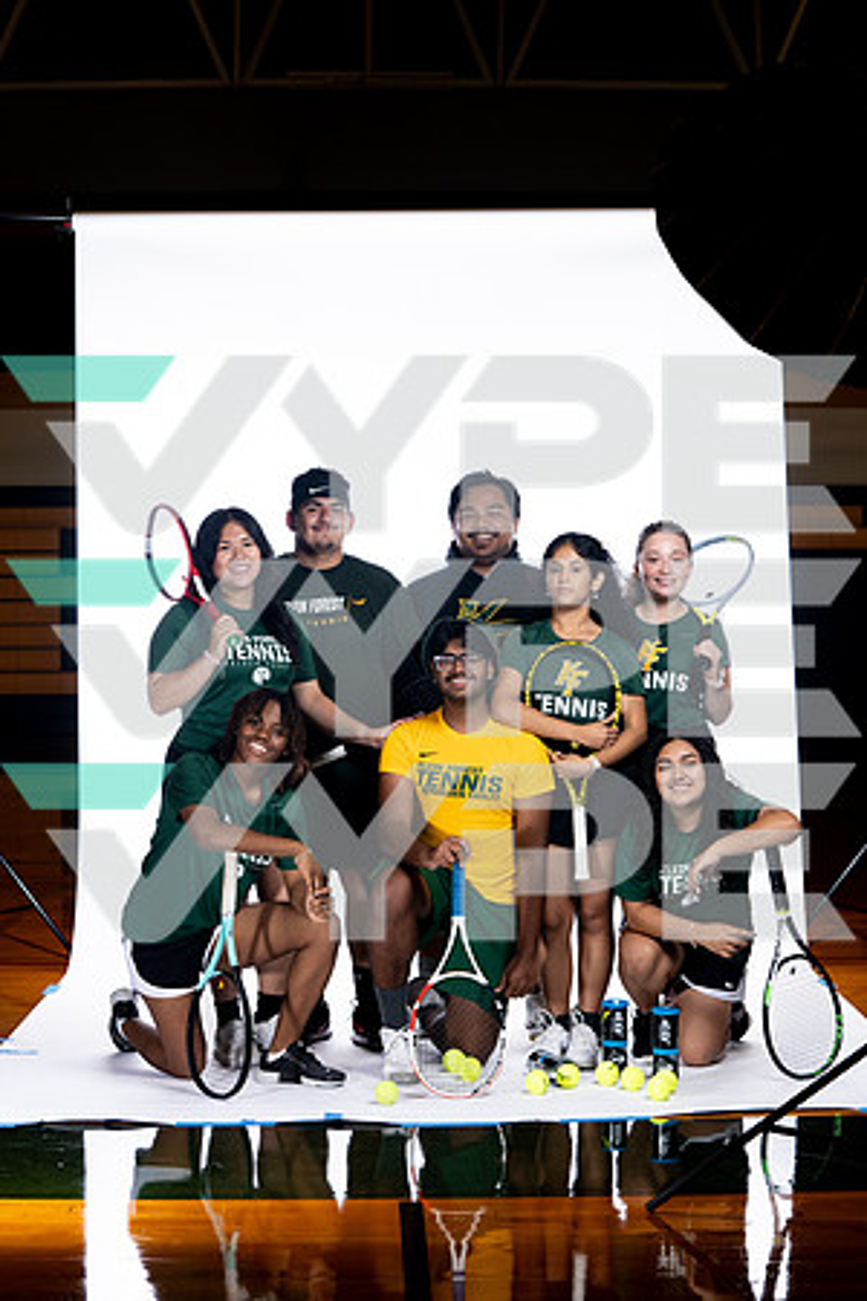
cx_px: 434
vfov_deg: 28.8
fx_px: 2529
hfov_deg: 19.5
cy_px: 650
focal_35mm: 70
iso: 400
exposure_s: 1/250
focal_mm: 70
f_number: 6.3
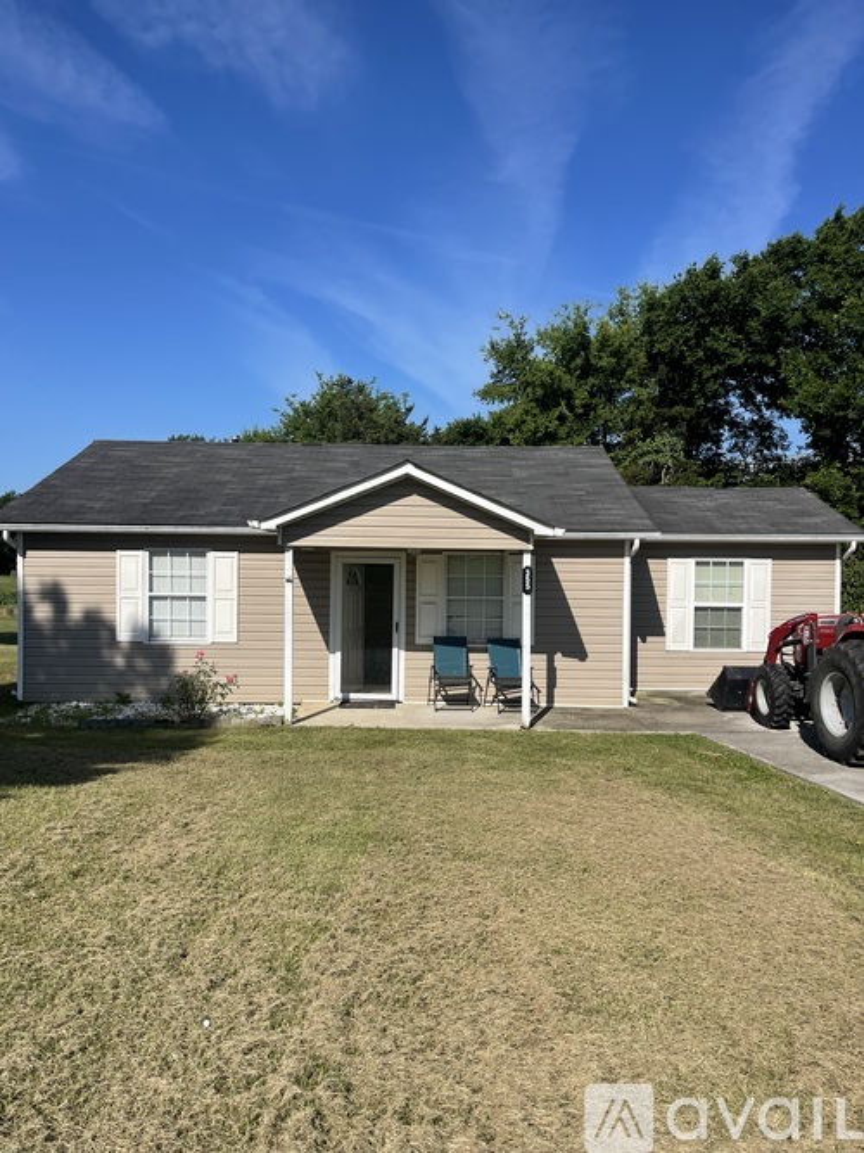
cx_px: 432
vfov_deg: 69.4
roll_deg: -1.1
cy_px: 576
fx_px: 832
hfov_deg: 54.9
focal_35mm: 25
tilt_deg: +0.0
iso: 32
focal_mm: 5.1
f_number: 1.6
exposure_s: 1/4525
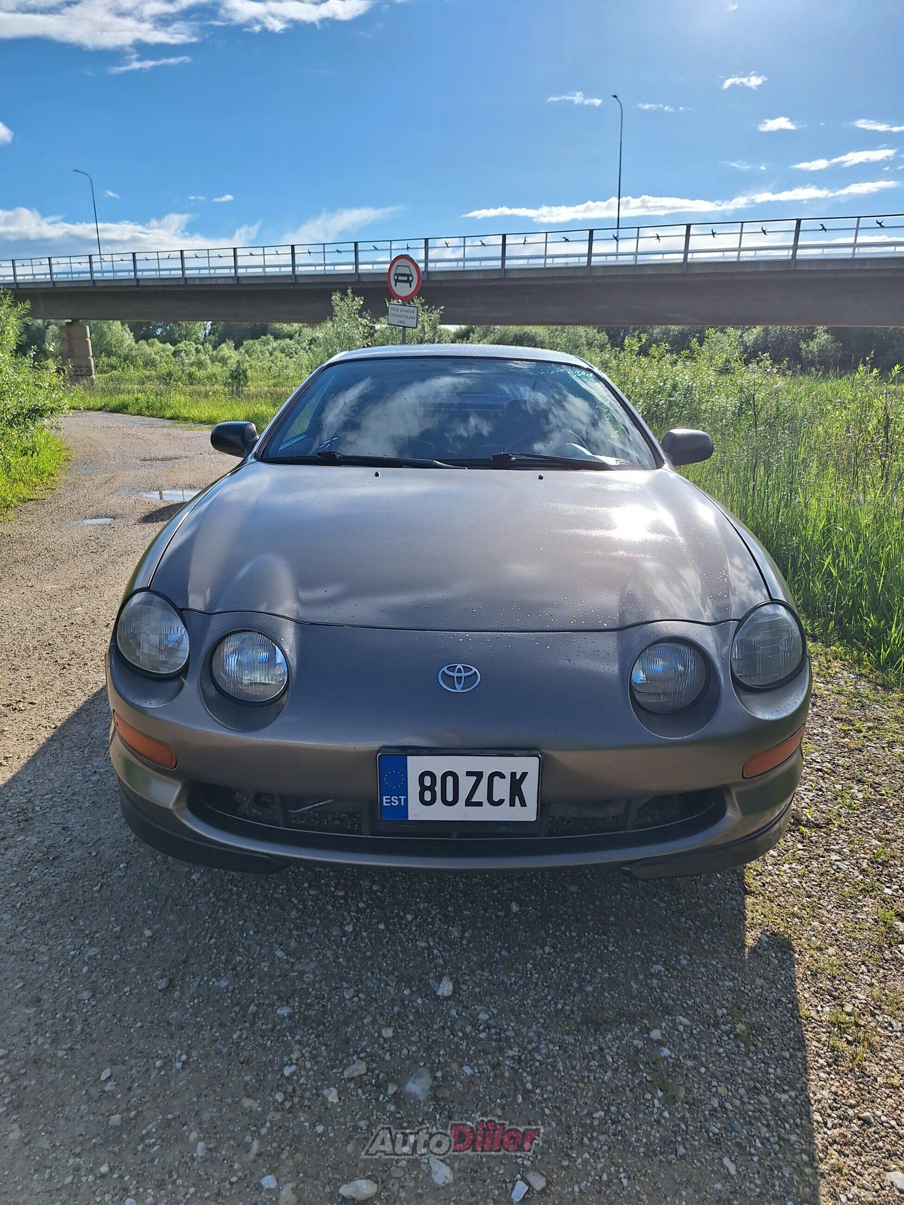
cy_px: 602
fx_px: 801
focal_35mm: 23
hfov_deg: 58.9
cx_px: 452
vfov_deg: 73.9
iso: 40
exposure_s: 1/3584
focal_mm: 5.54
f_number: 1.8
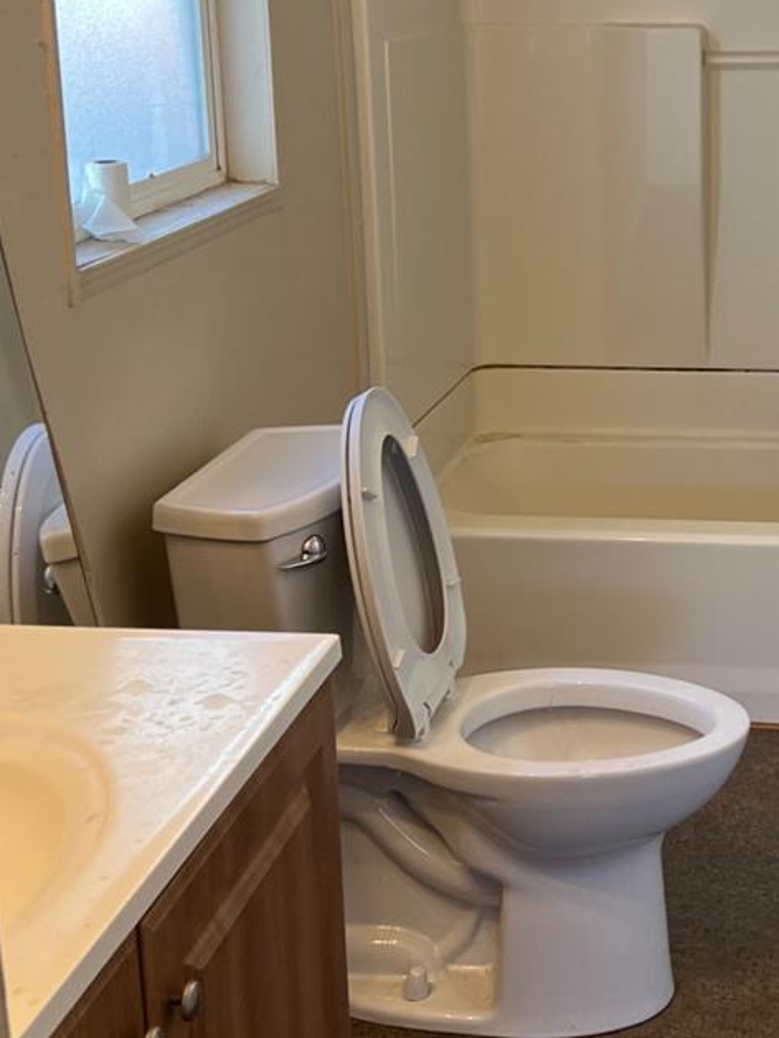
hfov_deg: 23.0
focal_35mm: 62
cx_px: 714
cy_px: 385
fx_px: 1860
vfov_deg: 31.0
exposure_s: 1/120
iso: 125
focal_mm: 5.7
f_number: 1.5
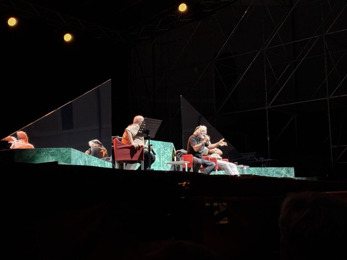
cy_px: 130
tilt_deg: +7.7
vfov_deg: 28.0
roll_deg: +1.2
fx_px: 521
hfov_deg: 36.8
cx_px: 174
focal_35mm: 52
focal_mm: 5.96
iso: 400
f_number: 1.6
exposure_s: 1/30
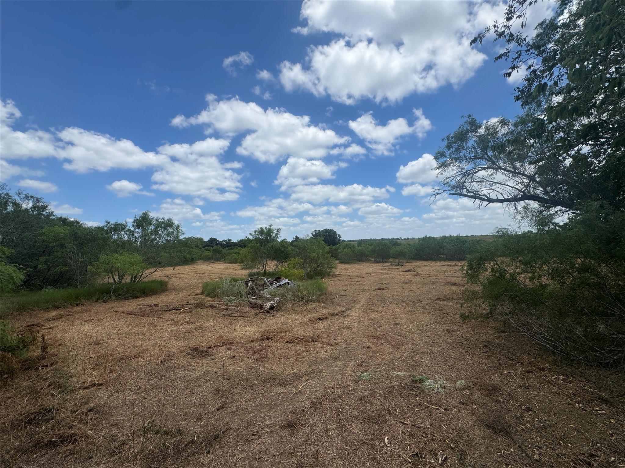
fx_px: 253
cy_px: 234
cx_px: 312
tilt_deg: +2.5
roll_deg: +1.5
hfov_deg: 102.1
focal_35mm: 14
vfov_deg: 85.7
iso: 50
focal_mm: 2.22
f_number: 2.2
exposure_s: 1/2985
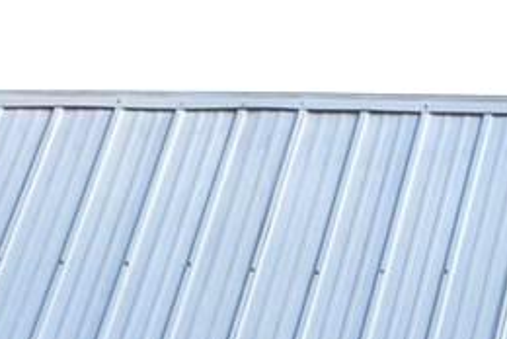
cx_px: 476
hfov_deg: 5.1
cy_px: 830
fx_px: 5654
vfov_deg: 3.4
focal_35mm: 401
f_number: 4.8
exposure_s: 1/125
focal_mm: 18.9
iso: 100
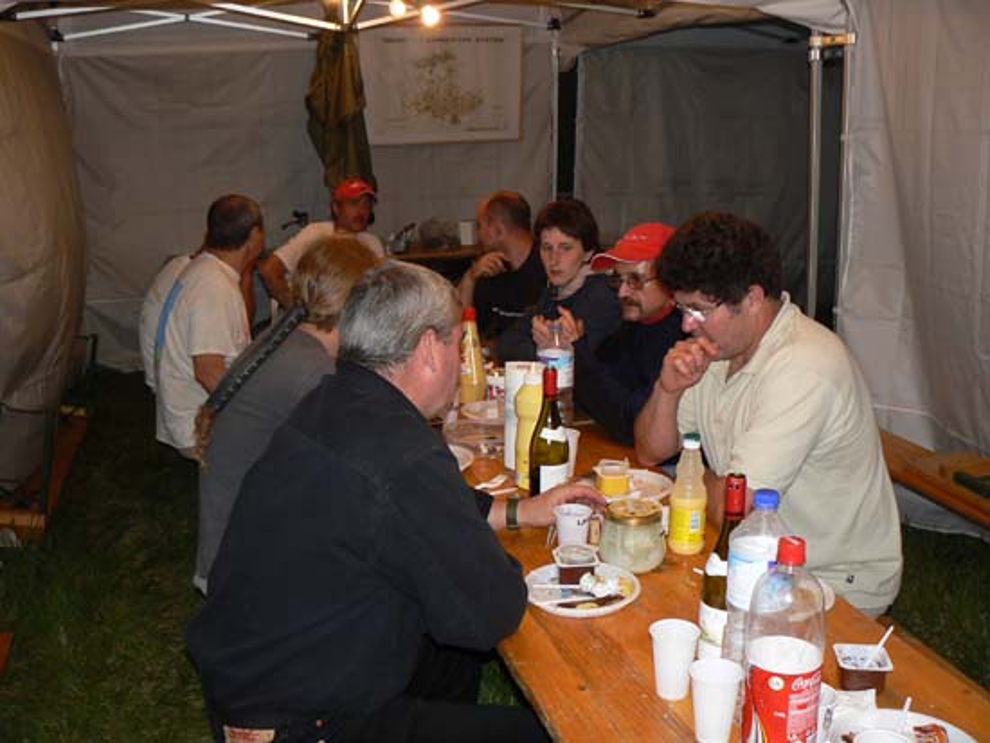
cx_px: 495
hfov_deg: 51.3
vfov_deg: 39.7
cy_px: 372
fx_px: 1030
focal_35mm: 36
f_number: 2.8
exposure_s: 1/30
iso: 100
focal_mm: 6
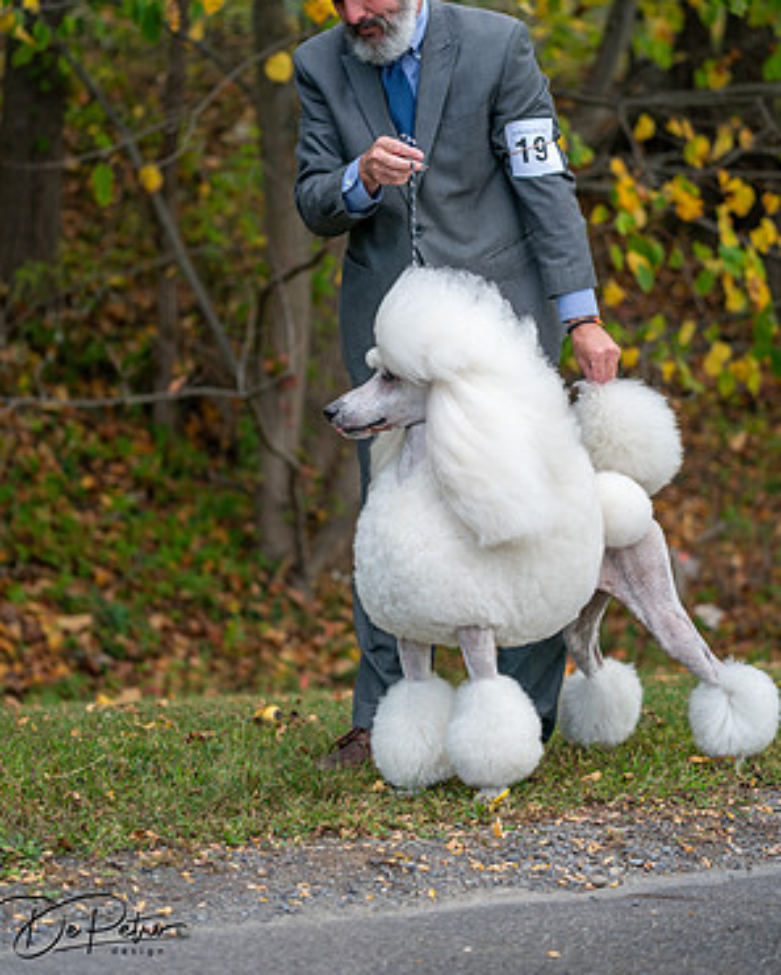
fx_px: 2628
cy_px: 410
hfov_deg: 16.9
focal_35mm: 91
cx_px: 389
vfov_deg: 21.0
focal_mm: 80
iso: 160
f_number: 2.8
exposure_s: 1/800
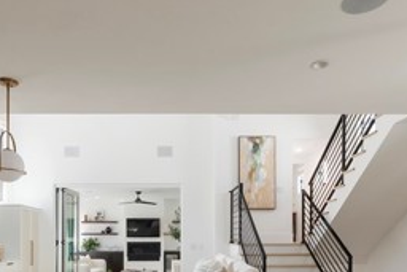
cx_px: 189
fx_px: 339
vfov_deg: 40.8
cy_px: 236
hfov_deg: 61.8
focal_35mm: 30
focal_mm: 12
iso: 100
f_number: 14
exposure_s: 1/2
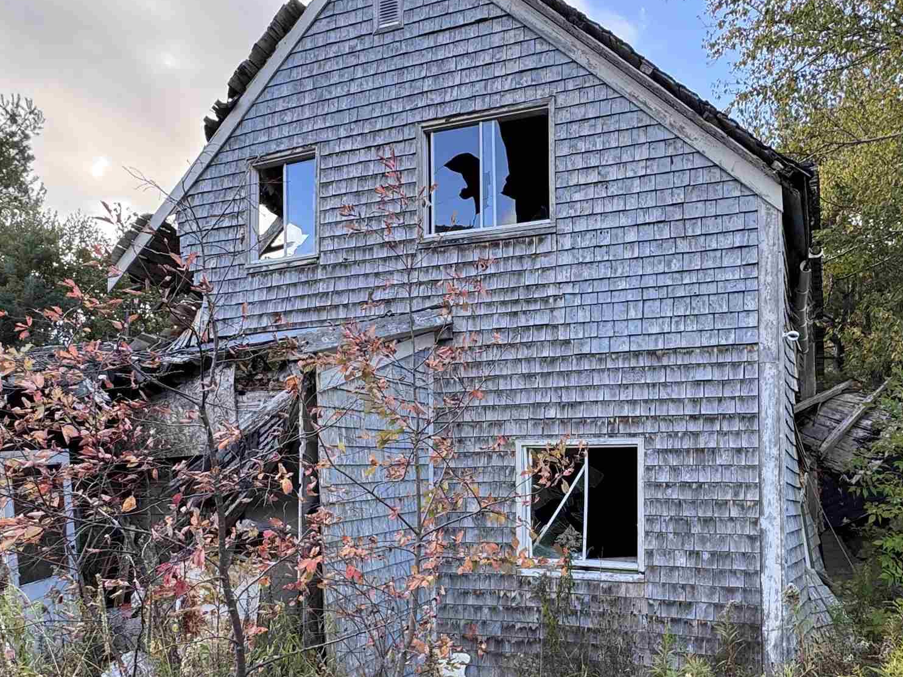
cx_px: 511
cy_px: 449
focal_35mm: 29
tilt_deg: +2.7
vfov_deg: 47.5
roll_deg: +1.5
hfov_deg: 61.4
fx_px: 756
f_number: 2.2
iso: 40
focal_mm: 2.22
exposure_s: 1/115
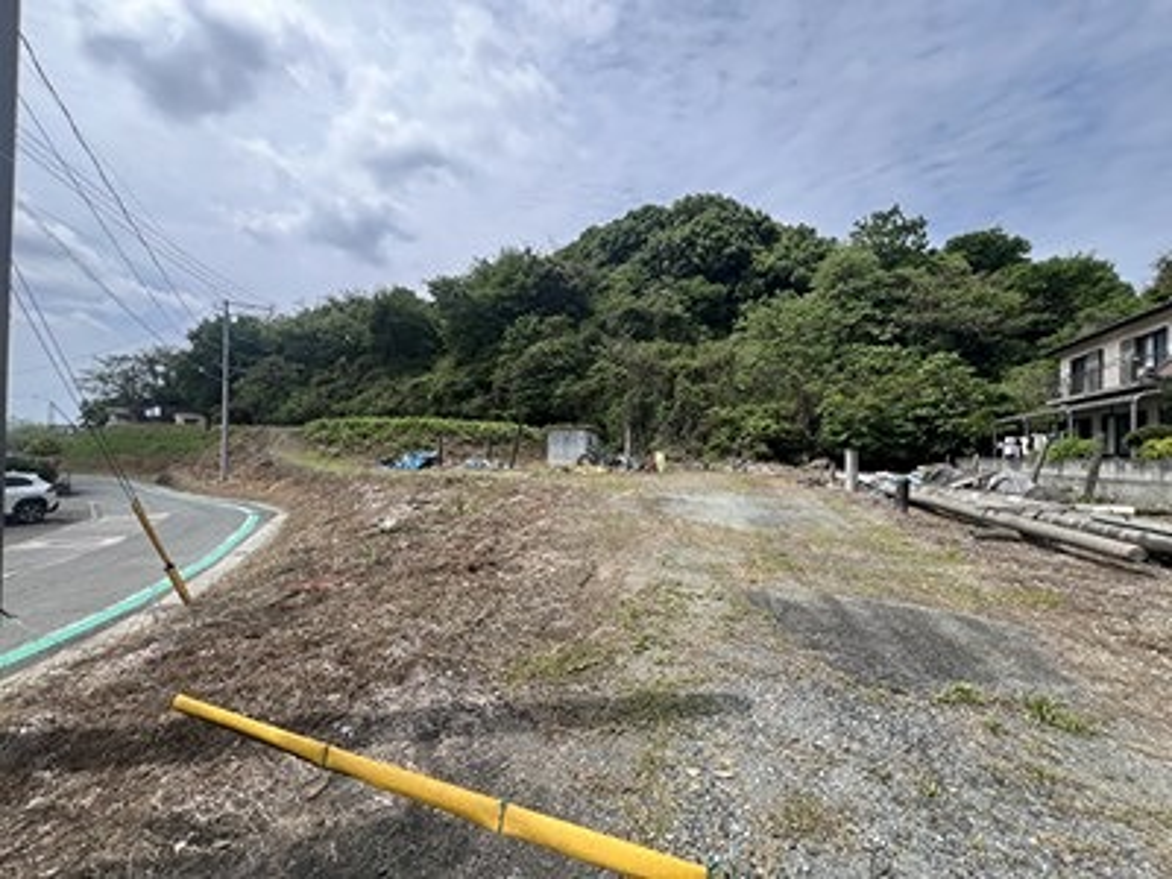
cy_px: 440
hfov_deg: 106.2
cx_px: 586
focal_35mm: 13
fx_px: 440
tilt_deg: +3.7
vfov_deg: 89.9
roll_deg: -2.6
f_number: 1.8
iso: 32
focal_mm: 1.57
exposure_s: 1/1033
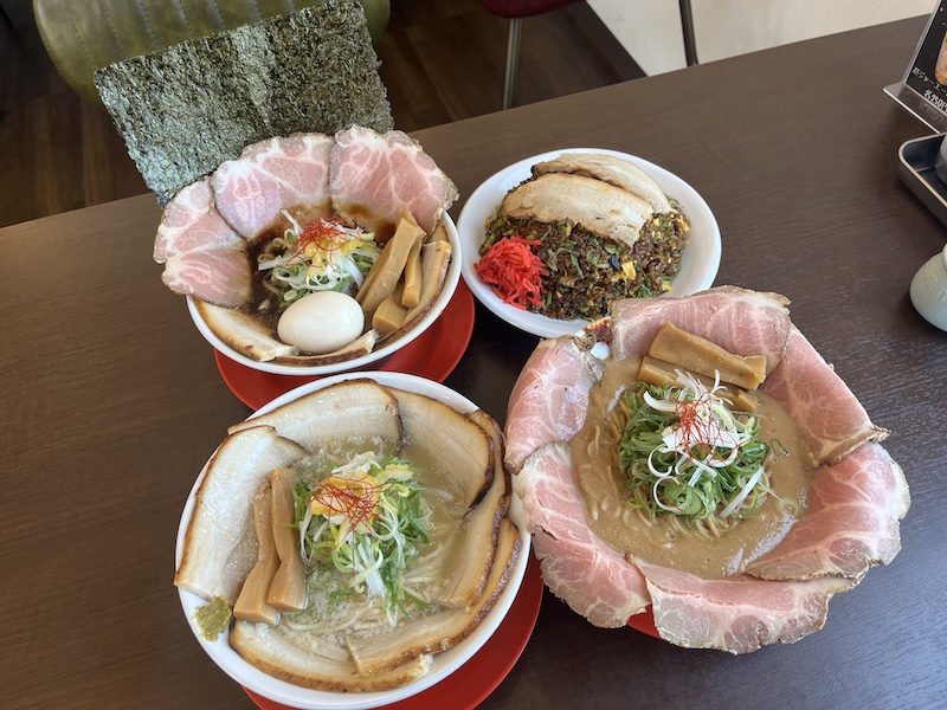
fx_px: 711
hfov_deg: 67.3
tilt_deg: -55.8
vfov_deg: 53.1
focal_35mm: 26
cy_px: 355
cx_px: 474
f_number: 1.6
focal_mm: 5.1
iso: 80
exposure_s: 1/120
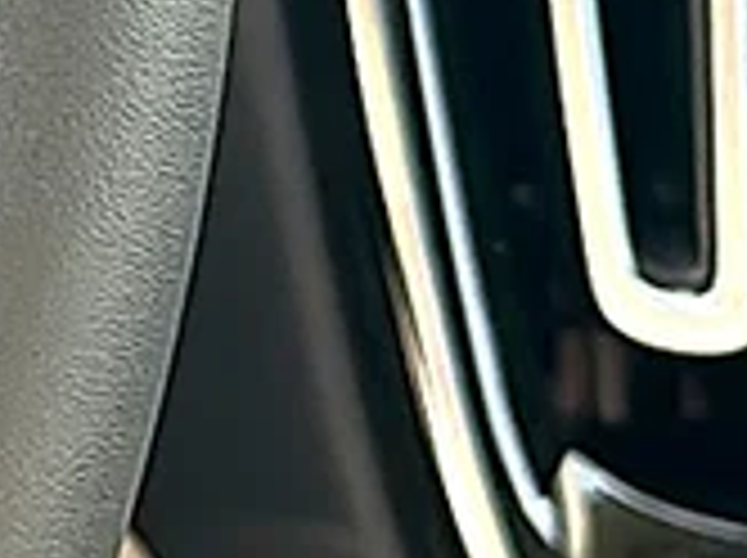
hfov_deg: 8.8
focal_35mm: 211
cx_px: -778
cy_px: -344
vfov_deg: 6.9
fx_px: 4547
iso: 125
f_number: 1.78
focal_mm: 6.86
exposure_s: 1/250
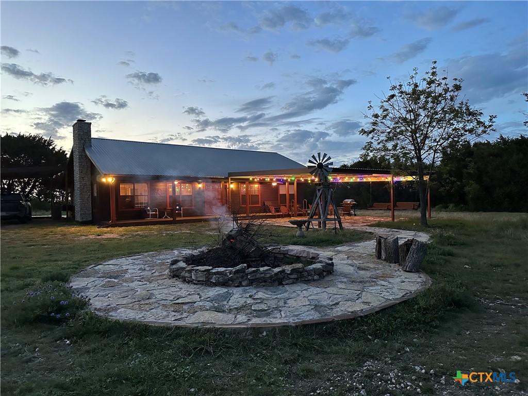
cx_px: 264
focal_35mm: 24
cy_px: 198
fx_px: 366
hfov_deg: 71.6
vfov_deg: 56.8
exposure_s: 1/60
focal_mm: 6.86
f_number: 1.78
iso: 640
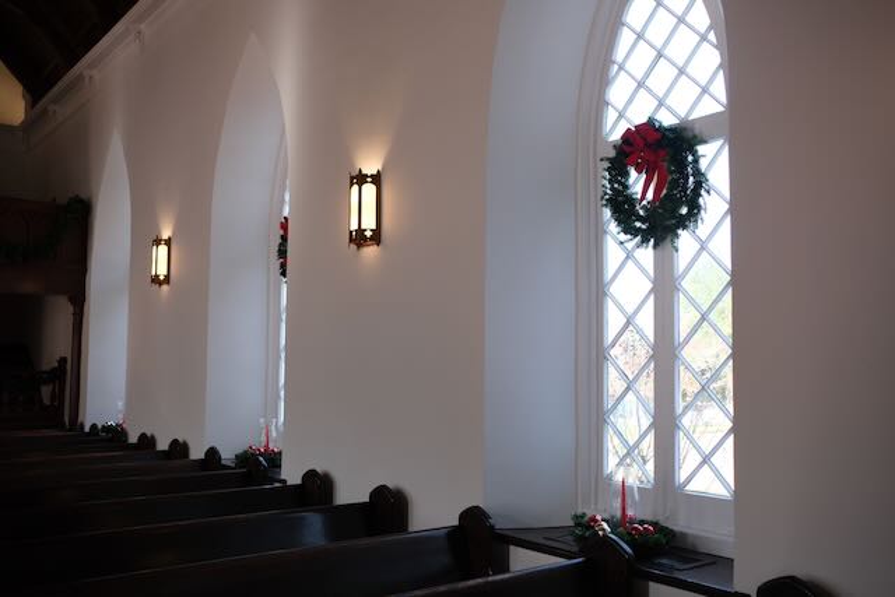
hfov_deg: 54.4
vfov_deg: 37.9
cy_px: 298
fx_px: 870
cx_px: 448
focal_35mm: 35
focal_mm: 23
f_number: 3.2
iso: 250
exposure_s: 1/160
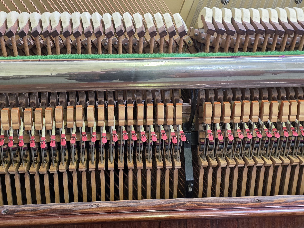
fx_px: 395
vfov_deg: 32.1
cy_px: 88
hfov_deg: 42.0
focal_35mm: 45
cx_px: 136
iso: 250
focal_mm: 6.25
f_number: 1.7
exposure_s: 1/100
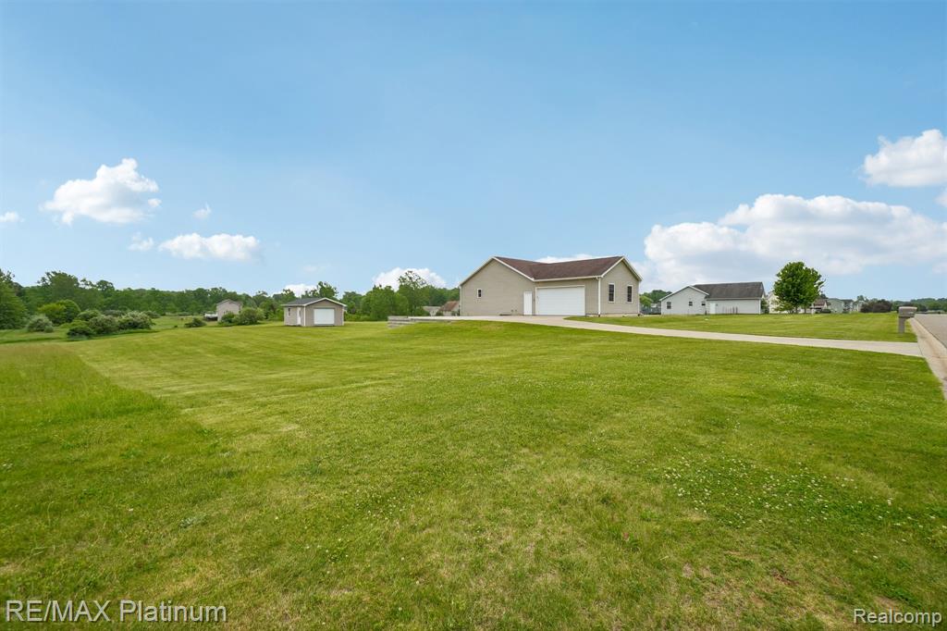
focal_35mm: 15
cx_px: 474
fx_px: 394
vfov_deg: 77.3
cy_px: 316
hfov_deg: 100.4
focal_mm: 10
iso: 100
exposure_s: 1/350
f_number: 8
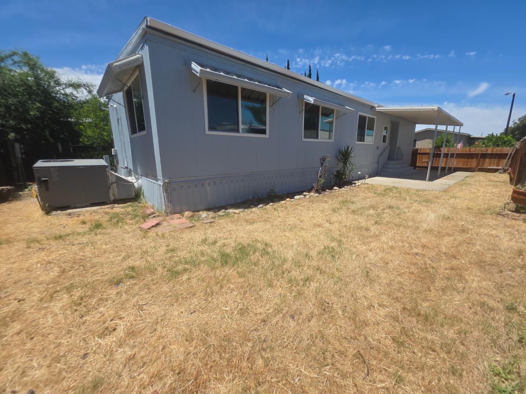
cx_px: 263
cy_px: 197
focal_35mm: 13
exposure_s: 1/2679
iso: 40
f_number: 1.9
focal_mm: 2.2
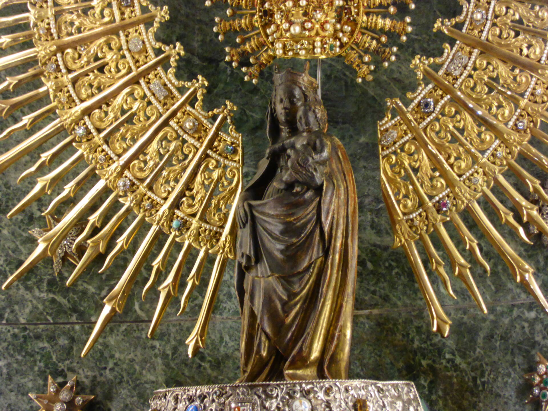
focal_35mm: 480
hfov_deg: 4.1
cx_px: 274
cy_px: 206
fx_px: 7599
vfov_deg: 3.1
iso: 640
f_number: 6.4
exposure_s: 1/15
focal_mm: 86
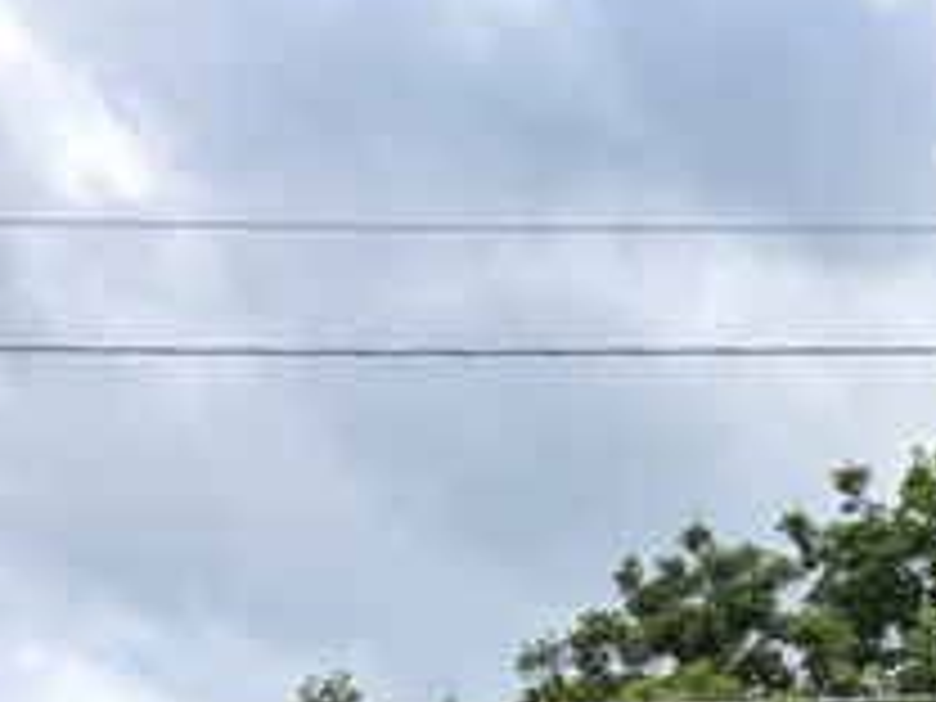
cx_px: 1292
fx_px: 3461
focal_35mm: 128
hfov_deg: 14.6
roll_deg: -0.9
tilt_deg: +1.2
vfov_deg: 10.1
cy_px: 1683
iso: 64
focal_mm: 5.96
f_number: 1.6
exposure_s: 1/1799
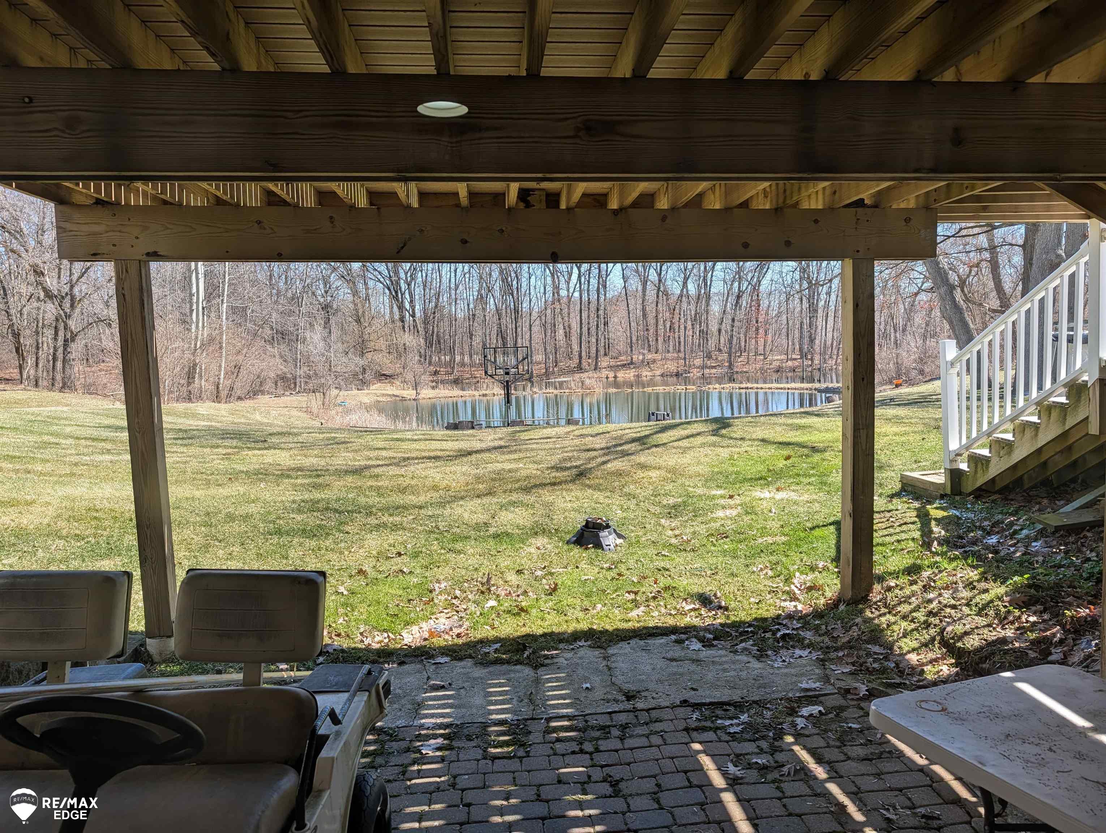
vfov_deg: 56.9
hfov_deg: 71.5
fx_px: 768
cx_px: 553
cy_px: 416
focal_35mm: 24
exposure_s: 1/443
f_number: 1.68
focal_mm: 6.9
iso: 31
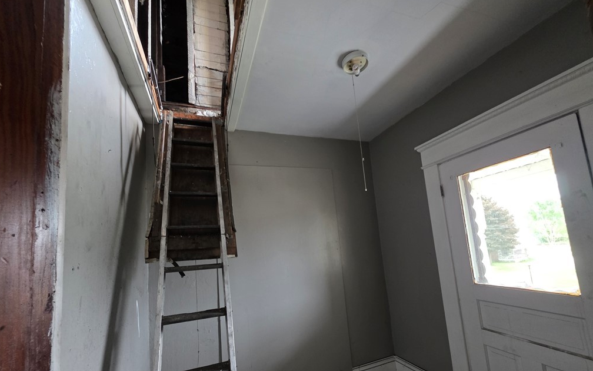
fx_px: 226
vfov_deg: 77.9
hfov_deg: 105.3
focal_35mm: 14
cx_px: 294
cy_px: 219
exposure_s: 1/60
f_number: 1.9
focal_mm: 2.2
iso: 500
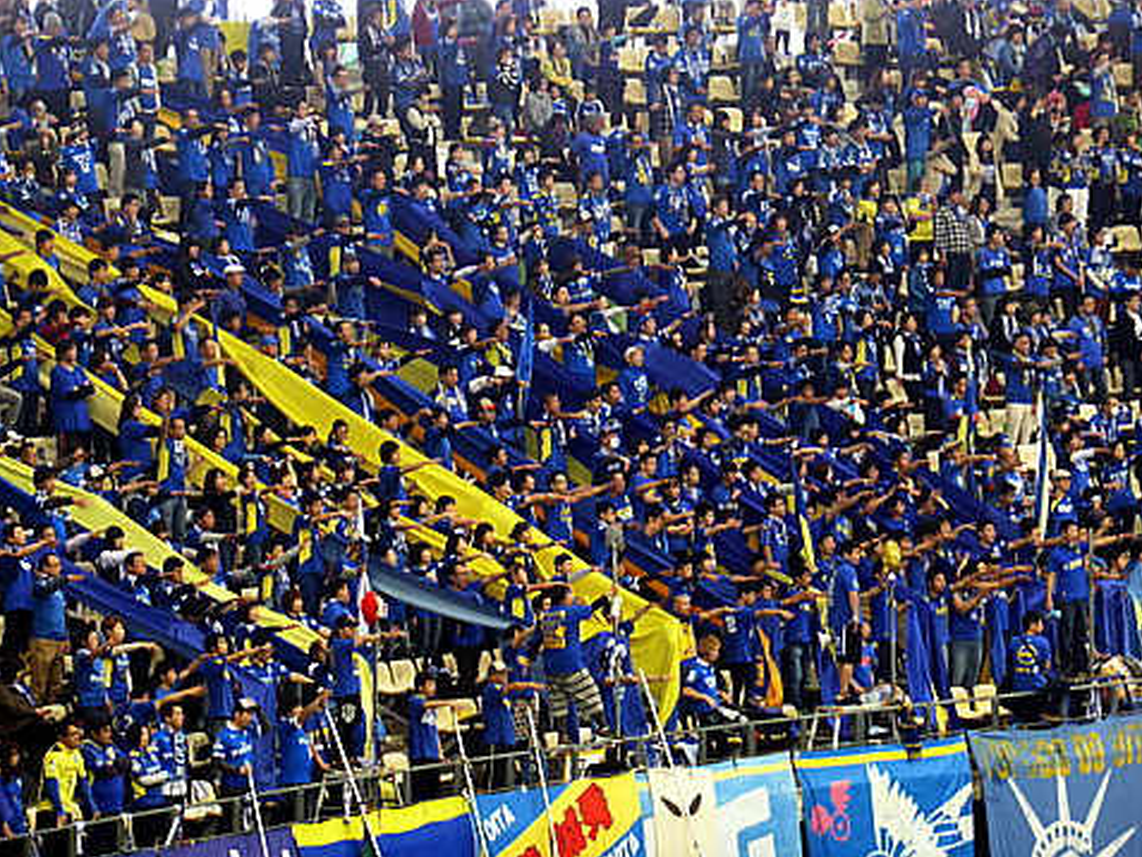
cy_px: 428
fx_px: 9603
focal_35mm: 291
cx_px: 572
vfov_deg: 5.1
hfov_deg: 6.8
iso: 400
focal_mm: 51.5
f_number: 5.9
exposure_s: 1/13
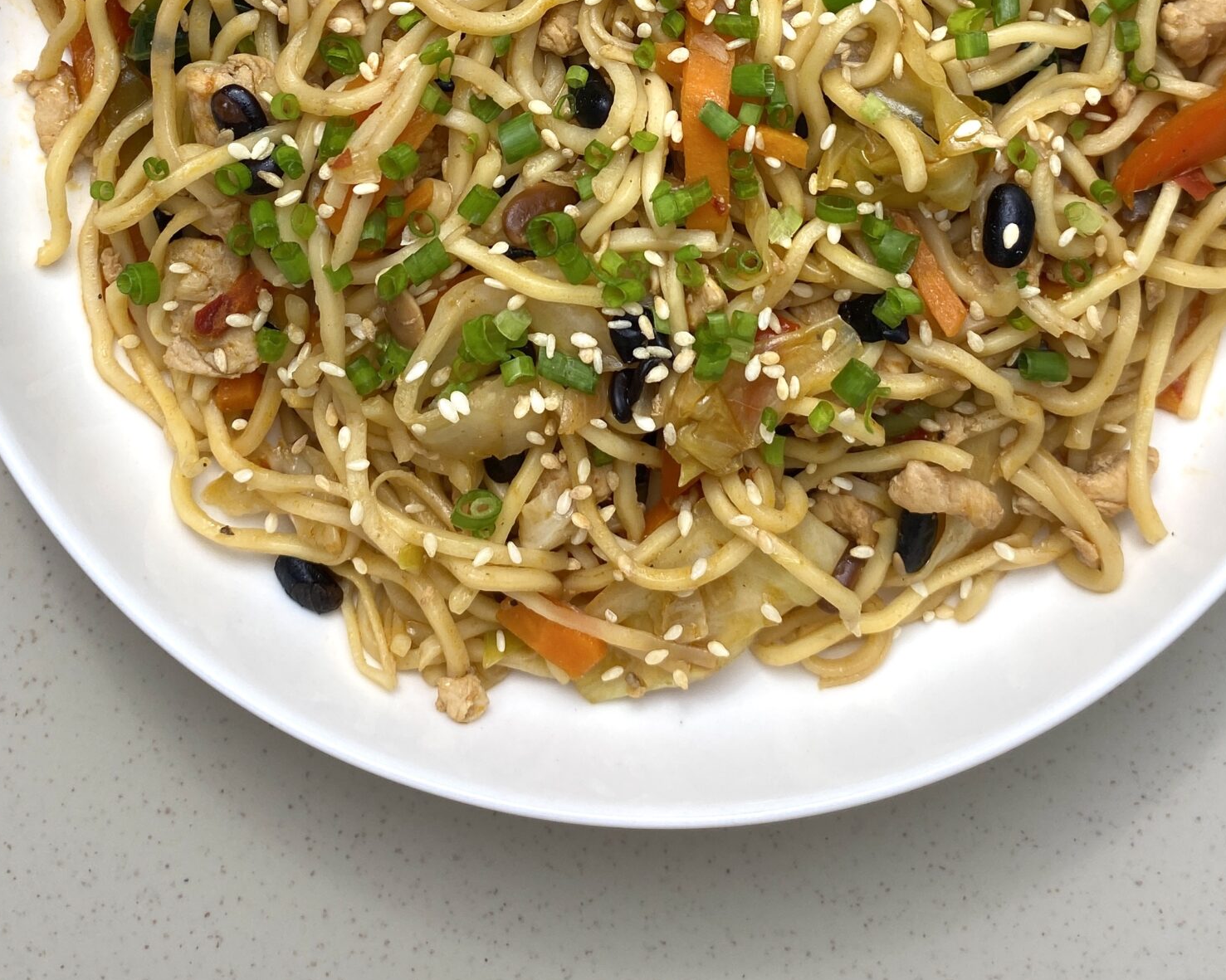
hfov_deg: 42.0
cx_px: 666
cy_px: 61
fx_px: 1596
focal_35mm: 44
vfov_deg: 32.1
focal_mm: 4.25
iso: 32
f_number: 1.8
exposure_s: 1/167
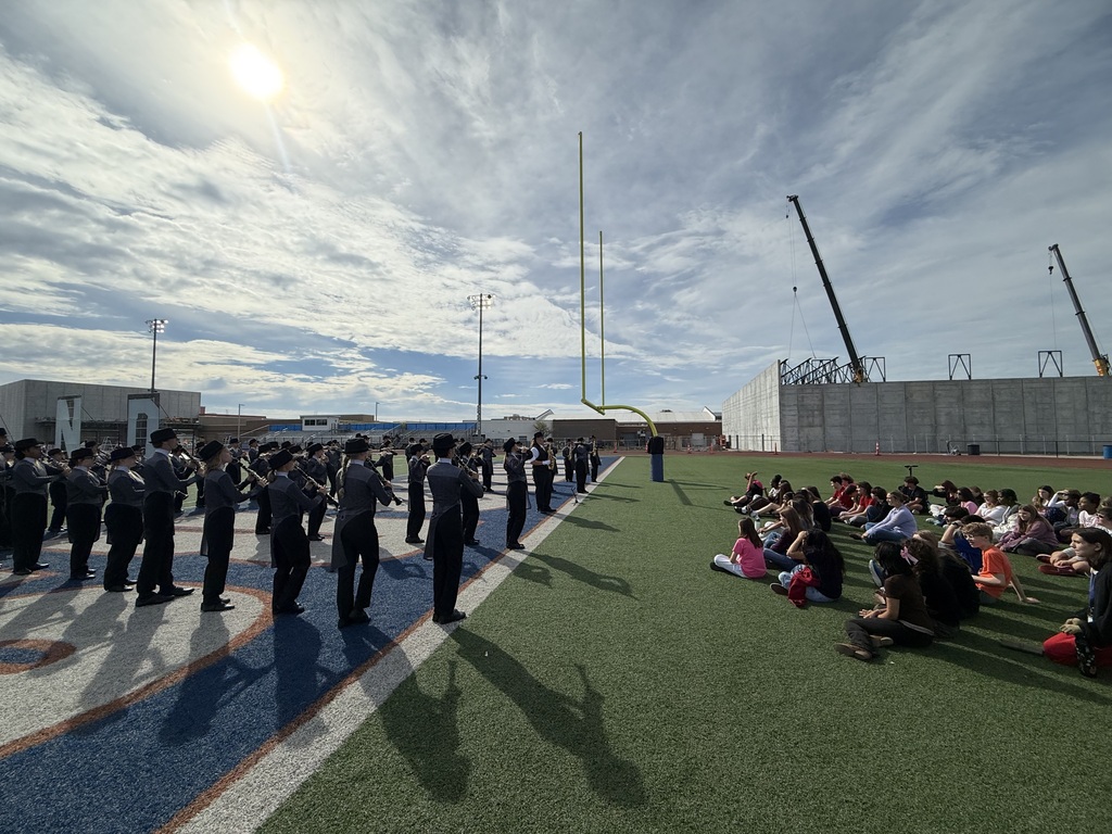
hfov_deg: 102.1
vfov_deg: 85.7
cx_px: 556
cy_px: 417
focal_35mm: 14
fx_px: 450
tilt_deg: +3.6
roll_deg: +1.3
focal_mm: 2.22
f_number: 2.2
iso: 50
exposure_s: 1/6173
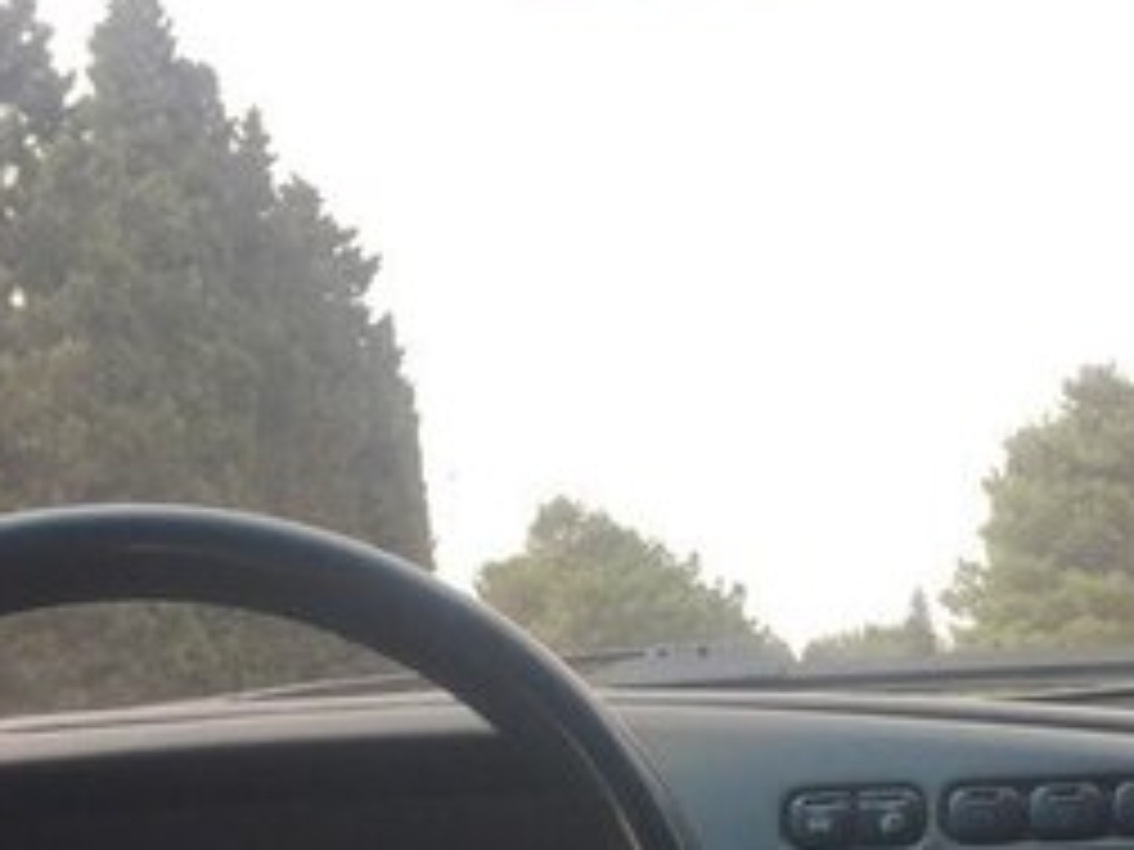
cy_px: 1001
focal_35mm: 76
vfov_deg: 18.4
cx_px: 932
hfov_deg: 25.2
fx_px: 2490
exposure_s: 1/482
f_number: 2.2
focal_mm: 4.15
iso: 32
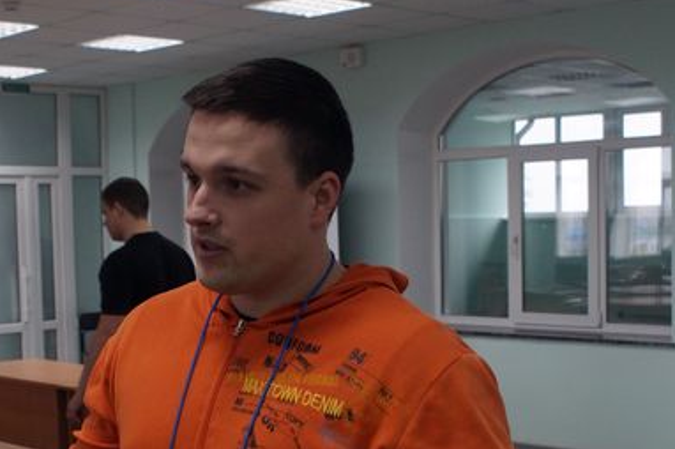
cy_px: 338
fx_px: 1236
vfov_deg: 20.4
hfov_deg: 30.5
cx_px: 276
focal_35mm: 66
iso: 800
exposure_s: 1/160
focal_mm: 24
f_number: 4.5
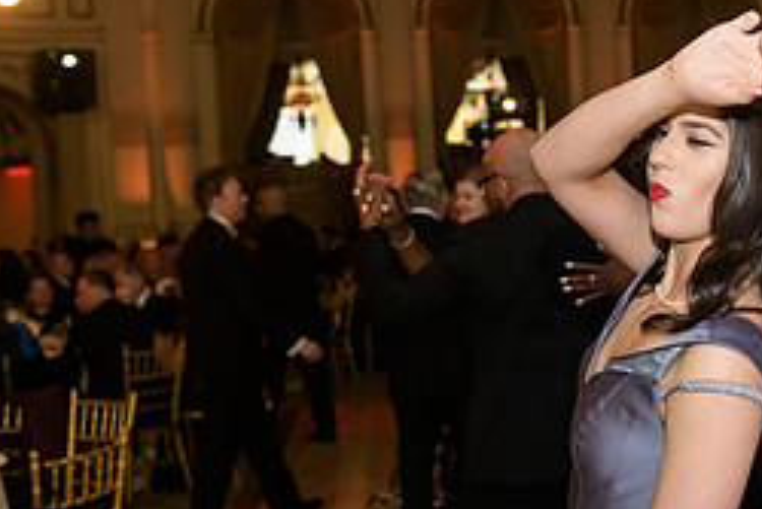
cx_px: 756
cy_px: 279
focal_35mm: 72
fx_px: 1525
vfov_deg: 18.9
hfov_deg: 26.6
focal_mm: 31
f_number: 3.2
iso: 1600
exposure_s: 1/100
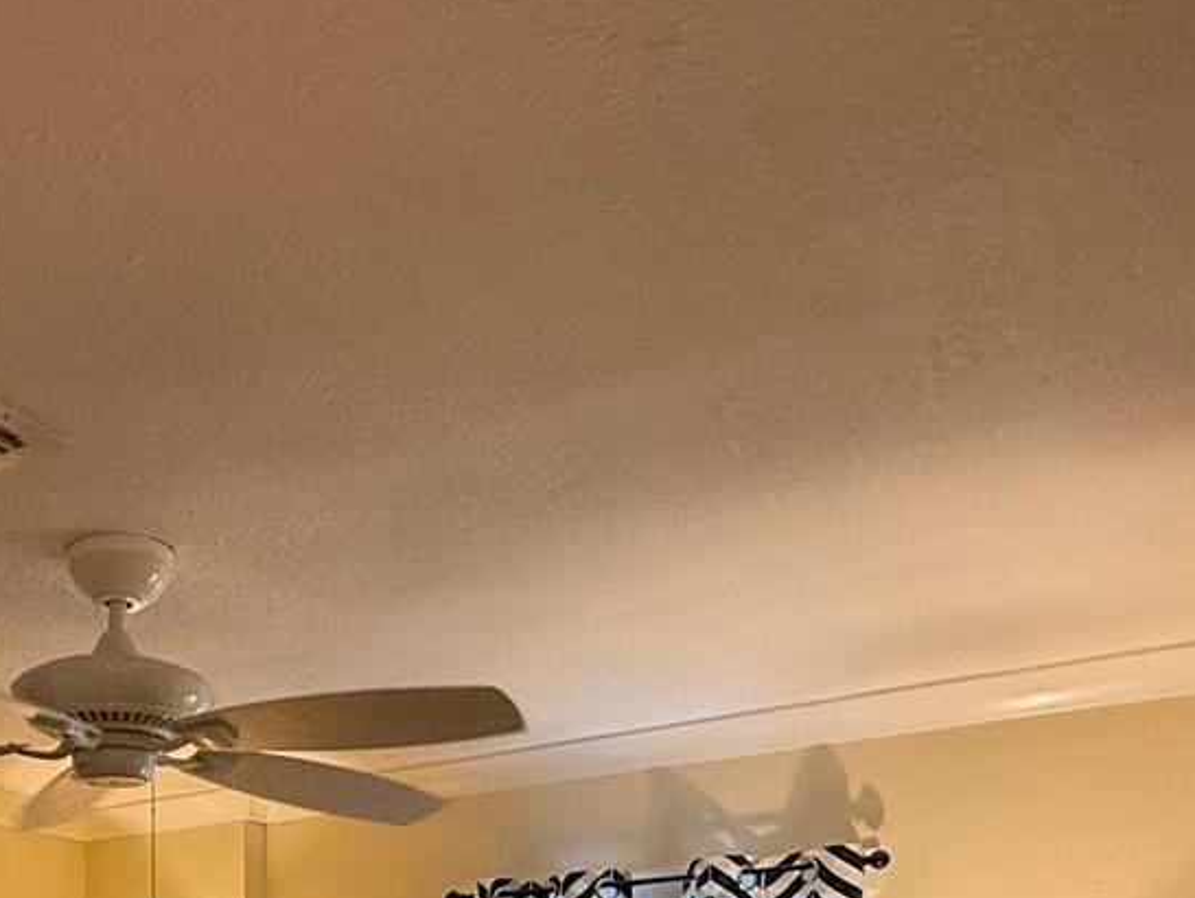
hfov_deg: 43.1
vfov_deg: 29.4
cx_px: 197
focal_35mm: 41
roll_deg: -0.2
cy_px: 1124
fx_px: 1416
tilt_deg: -1.9
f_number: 2.2
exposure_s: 1/60
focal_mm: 2.22
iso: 320
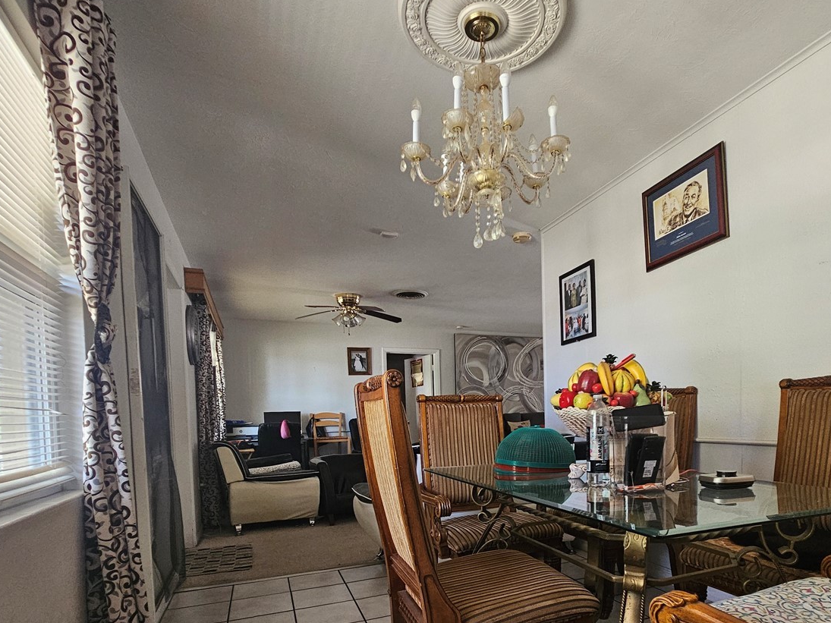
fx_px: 456
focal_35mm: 19
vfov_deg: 66.1
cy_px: 435
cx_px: 489
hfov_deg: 83.9
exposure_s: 1/60
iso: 400
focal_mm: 2.2
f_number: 2.2
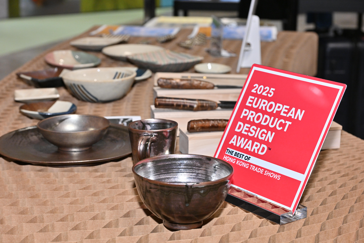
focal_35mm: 77
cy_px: 122
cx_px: 182
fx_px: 778
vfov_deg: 17.7
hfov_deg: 26.3
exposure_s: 1/200
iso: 1250
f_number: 8
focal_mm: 77
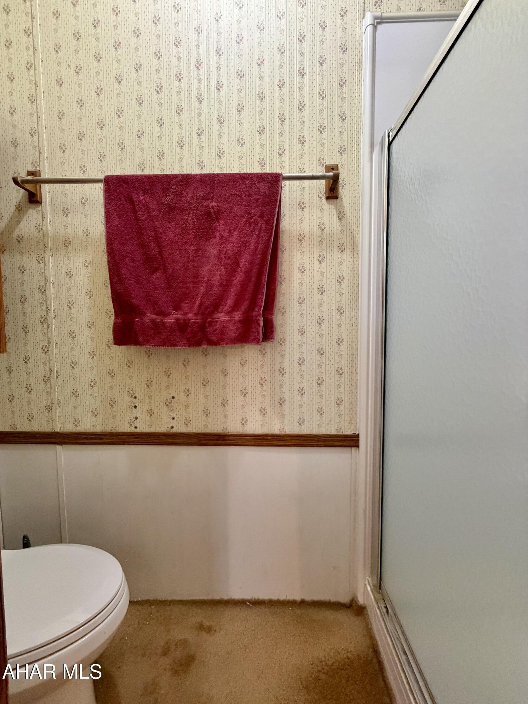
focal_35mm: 14
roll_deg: +0.0
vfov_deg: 102.1
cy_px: 352
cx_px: 264
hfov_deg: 85.7
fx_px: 285
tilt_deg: -3.3
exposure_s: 1/60
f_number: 2.2
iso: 400
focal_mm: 2.22
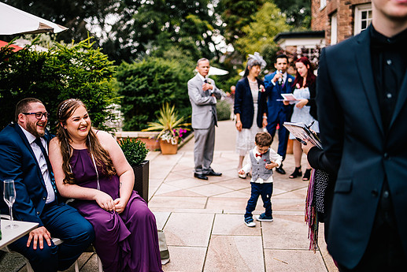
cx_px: 190
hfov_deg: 48.4
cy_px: 147
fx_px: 452
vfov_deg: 33.4
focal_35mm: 40
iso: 100
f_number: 1.4
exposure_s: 1/1600
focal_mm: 35
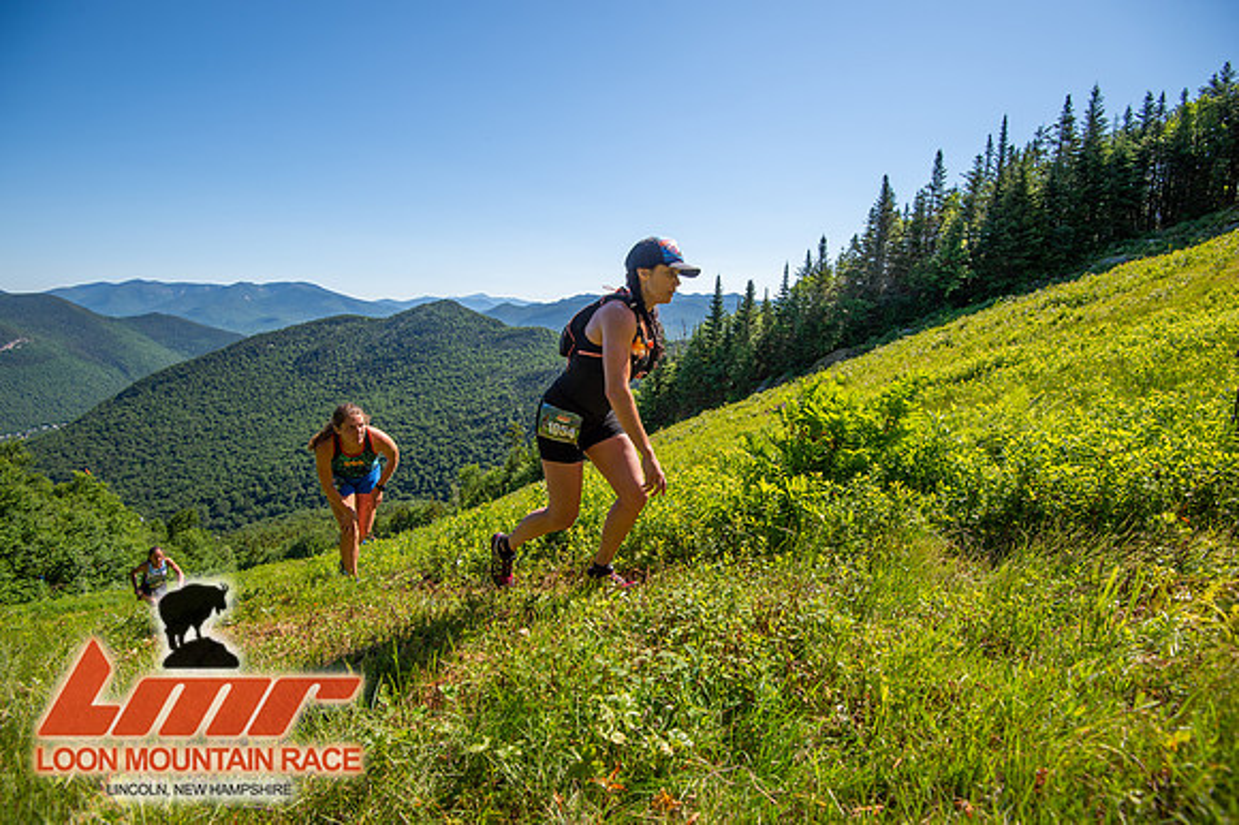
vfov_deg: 73.7
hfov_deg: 96.8
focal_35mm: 16
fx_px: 550
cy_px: 412
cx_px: 620
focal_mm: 16
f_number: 5
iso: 100
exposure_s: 1/500
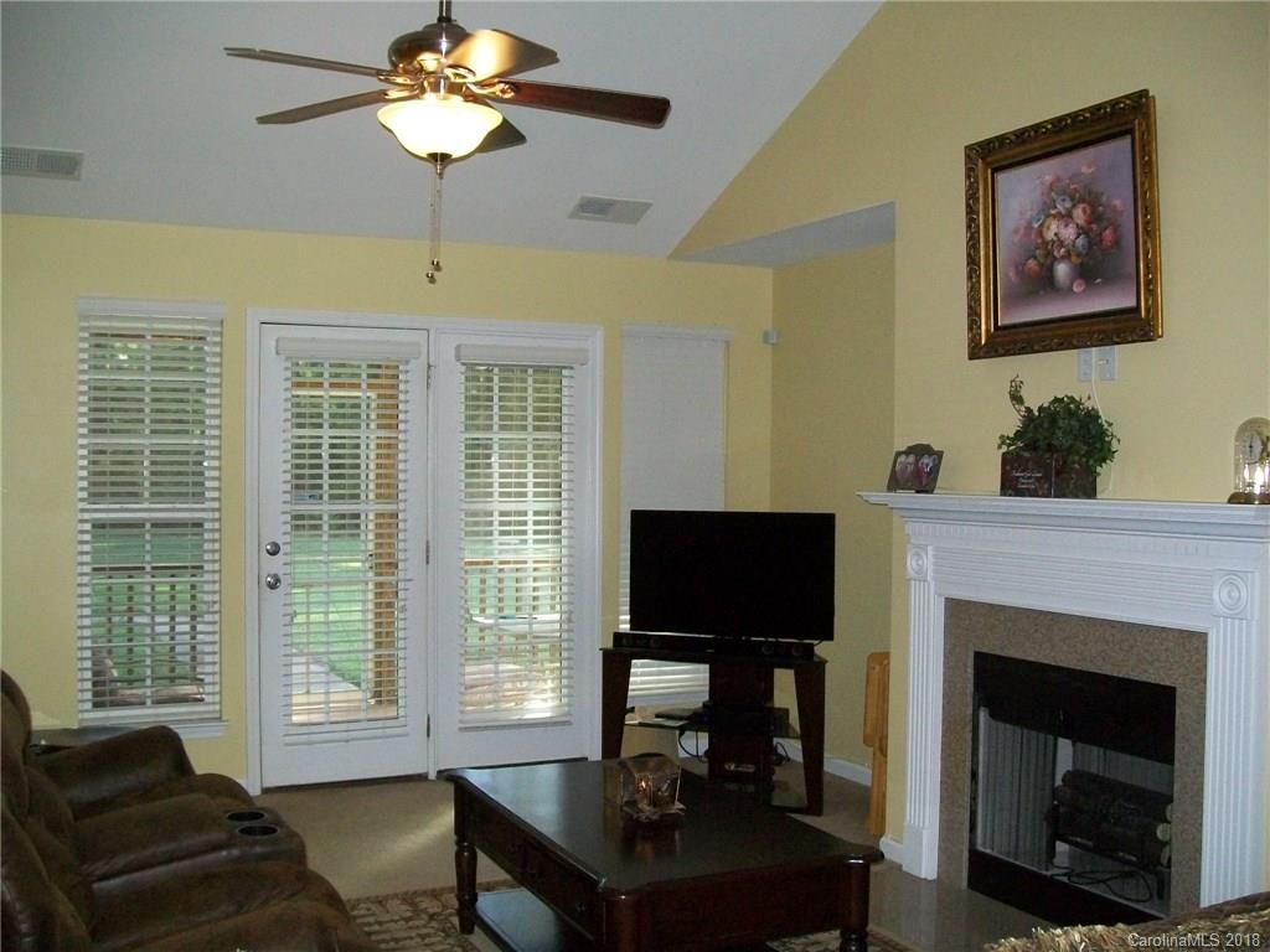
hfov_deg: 51.4
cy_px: 476
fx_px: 1321
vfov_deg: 39.7
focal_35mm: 36
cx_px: 635
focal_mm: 6
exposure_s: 1/125
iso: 200
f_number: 2.7
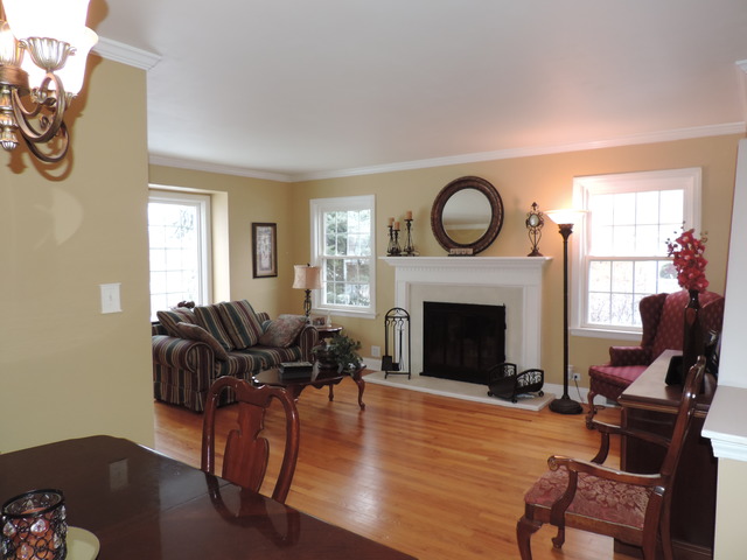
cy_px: 280
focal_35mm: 24
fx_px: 518
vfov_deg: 56.8
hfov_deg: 71.6
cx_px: 374
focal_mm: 4.3
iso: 220
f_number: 3
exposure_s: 1/40
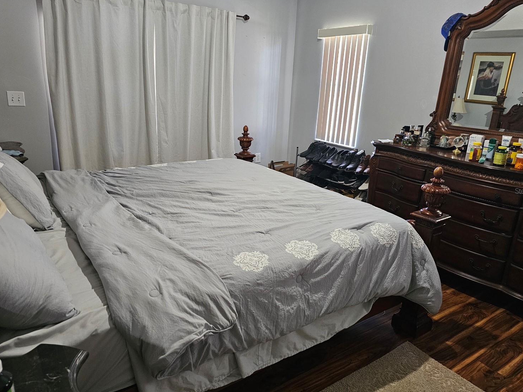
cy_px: 191
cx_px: 264
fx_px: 378
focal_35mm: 25
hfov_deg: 69.4
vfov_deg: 54.9
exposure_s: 1/52
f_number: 1.7
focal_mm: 6.3
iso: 640
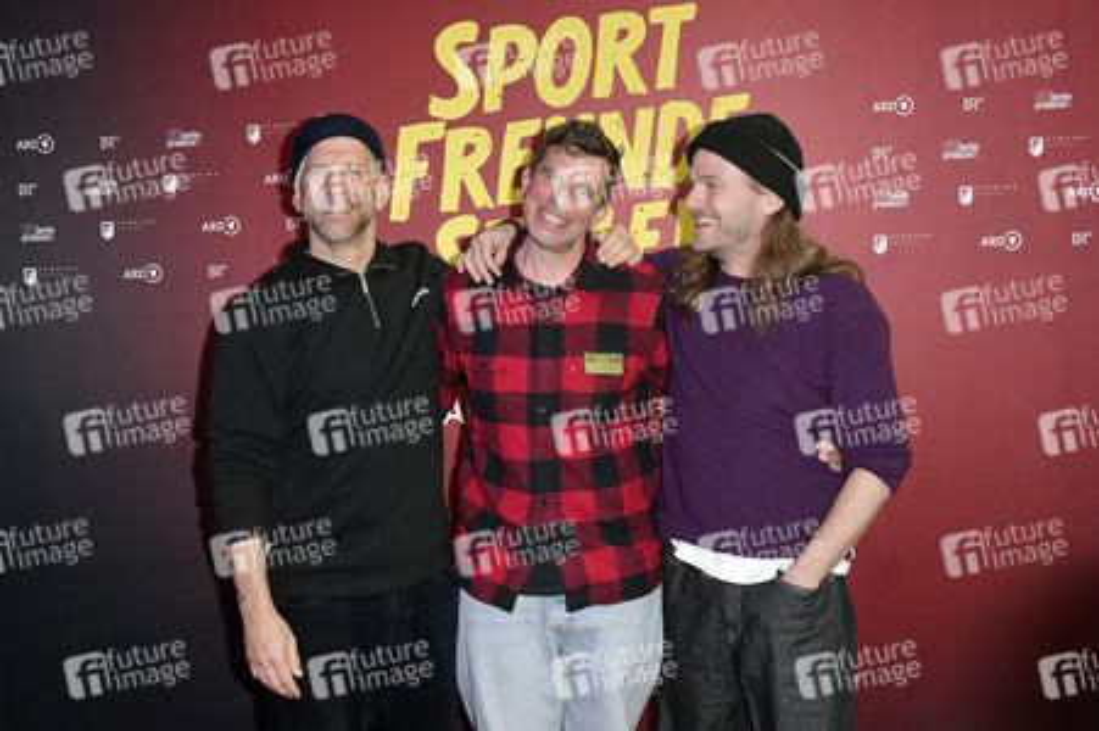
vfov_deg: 38.8
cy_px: 366
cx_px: 550
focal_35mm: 34
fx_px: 1037
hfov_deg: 55.8
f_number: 7.1
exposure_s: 1/250
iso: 2000
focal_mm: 34
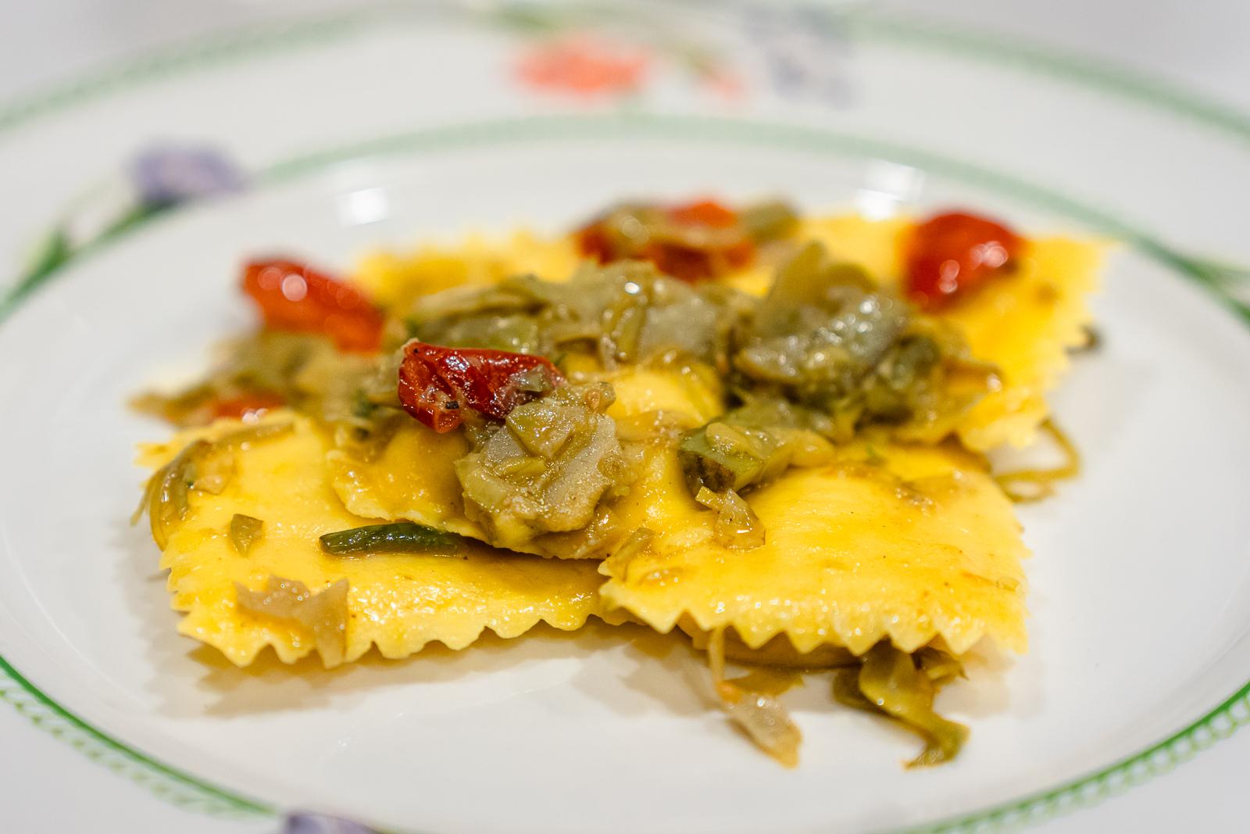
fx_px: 3349
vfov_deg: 14.2
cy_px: 418
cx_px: 561
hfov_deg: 21.1
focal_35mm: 96
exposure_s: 1/200
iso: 3200
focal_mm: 75
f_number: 2.8
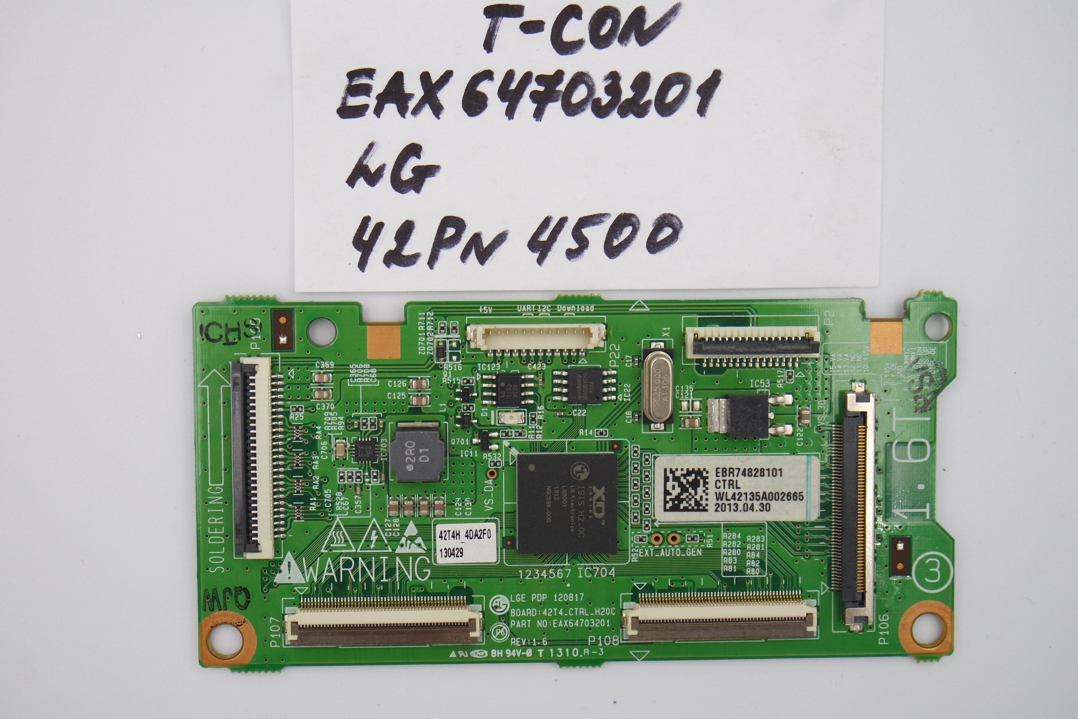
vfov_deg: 28.1
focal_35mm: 48
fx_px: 1437
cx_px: 539
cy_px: 360
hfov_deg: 41.1
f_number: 4.5
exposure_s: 1/125
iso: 160
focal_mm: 18
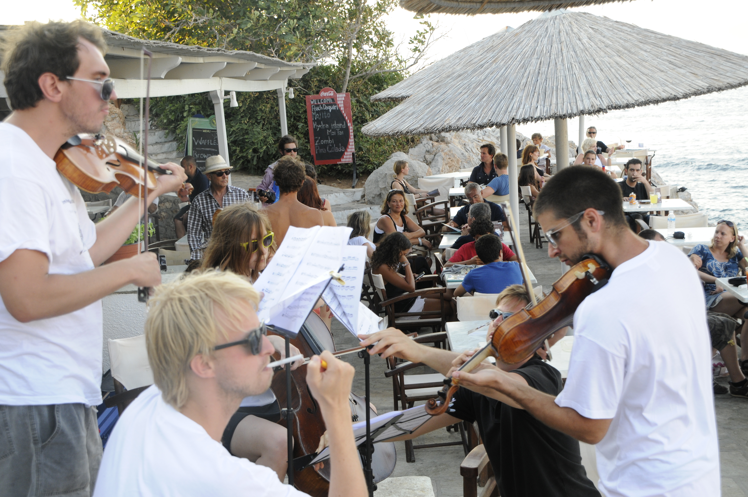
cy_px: 248
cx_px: 374
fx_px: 1089
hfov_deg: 37.9
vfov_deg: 25.7
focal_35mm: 52
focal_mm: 35
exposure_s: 1/125
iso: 400
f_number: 5.6
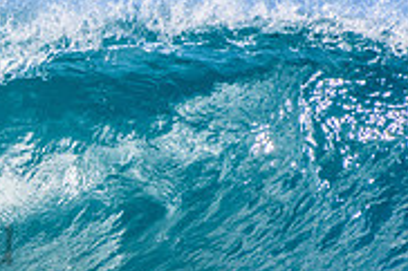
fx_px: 27107
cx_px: -224
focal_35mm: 2394
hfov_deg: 0.9
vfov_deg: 0.6
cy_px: 214
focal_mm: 500
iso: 280
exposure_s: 1/2000
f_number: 5.6
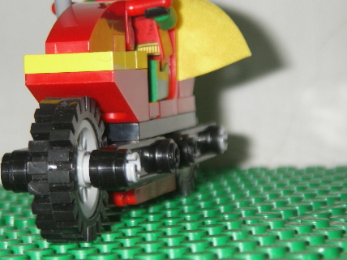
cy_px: 85
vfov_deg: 10.2
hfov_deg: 13.6
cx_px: 131
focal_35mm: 145
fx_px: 1454
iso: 160
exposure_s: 1/80
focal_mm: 16
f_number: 3.9
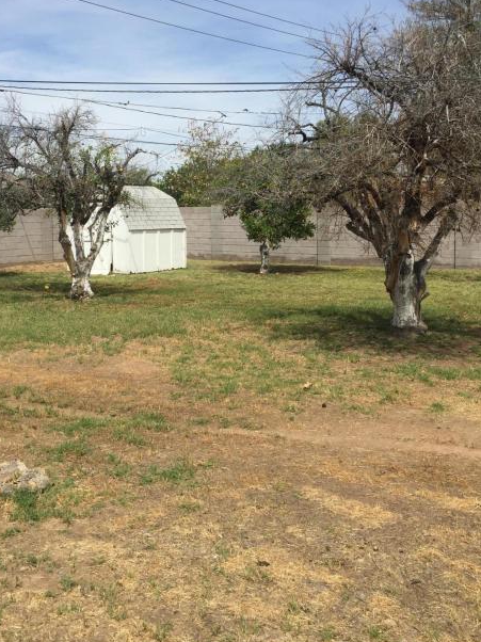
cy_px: 260
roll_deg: -0.4
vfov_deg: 49.9
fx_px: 686
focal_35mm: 37
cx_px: 177
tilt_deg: -2.5
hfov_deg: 38.4
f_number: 2.2
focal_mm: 4.15
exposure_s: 1/2825
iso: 32
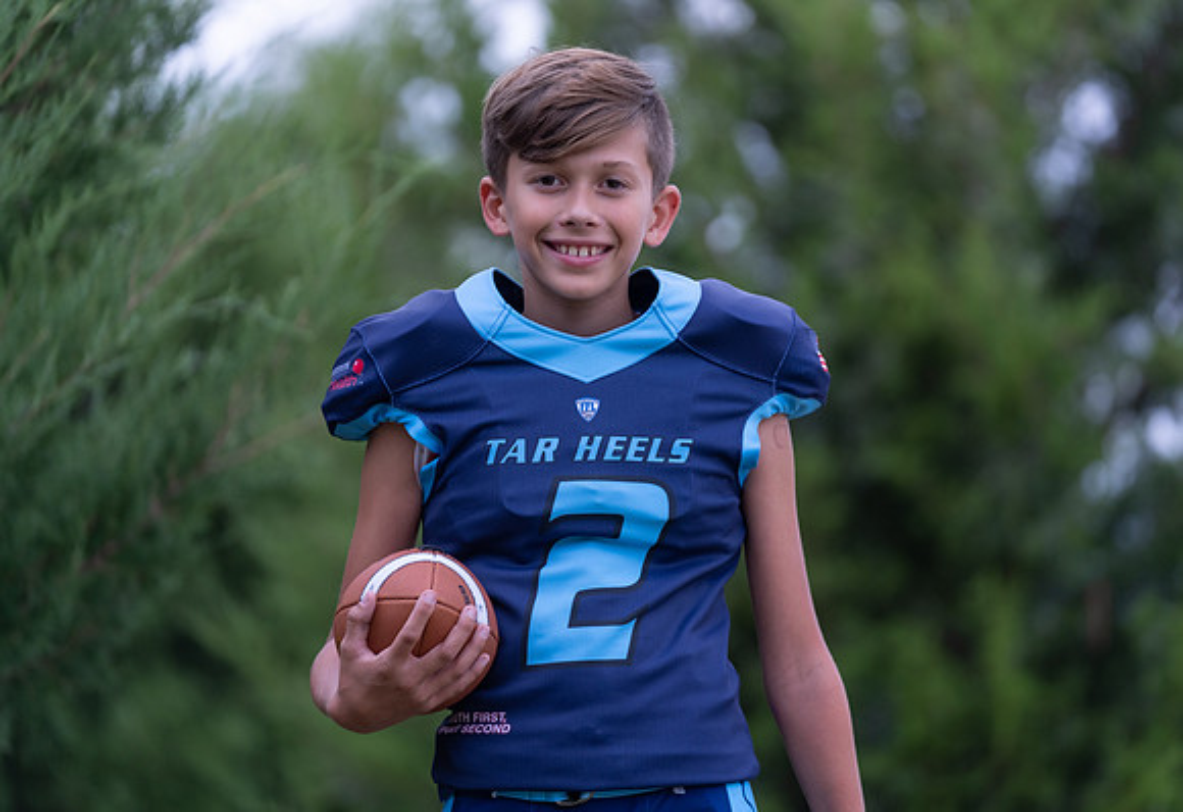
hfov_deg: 11.7
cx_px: 643
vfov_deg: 8.0
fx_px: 5782
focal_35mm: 174
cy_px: 384
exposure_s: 1/320
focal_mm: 162
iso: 500
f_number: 2.8
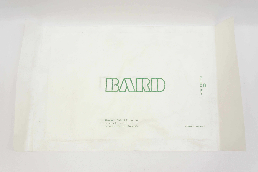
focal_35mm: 38
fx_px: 268
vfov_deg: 35.4
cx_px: 129
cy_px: 86
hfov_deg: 51.3
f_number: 5.6
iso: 400
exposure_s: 1/100
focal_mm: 25
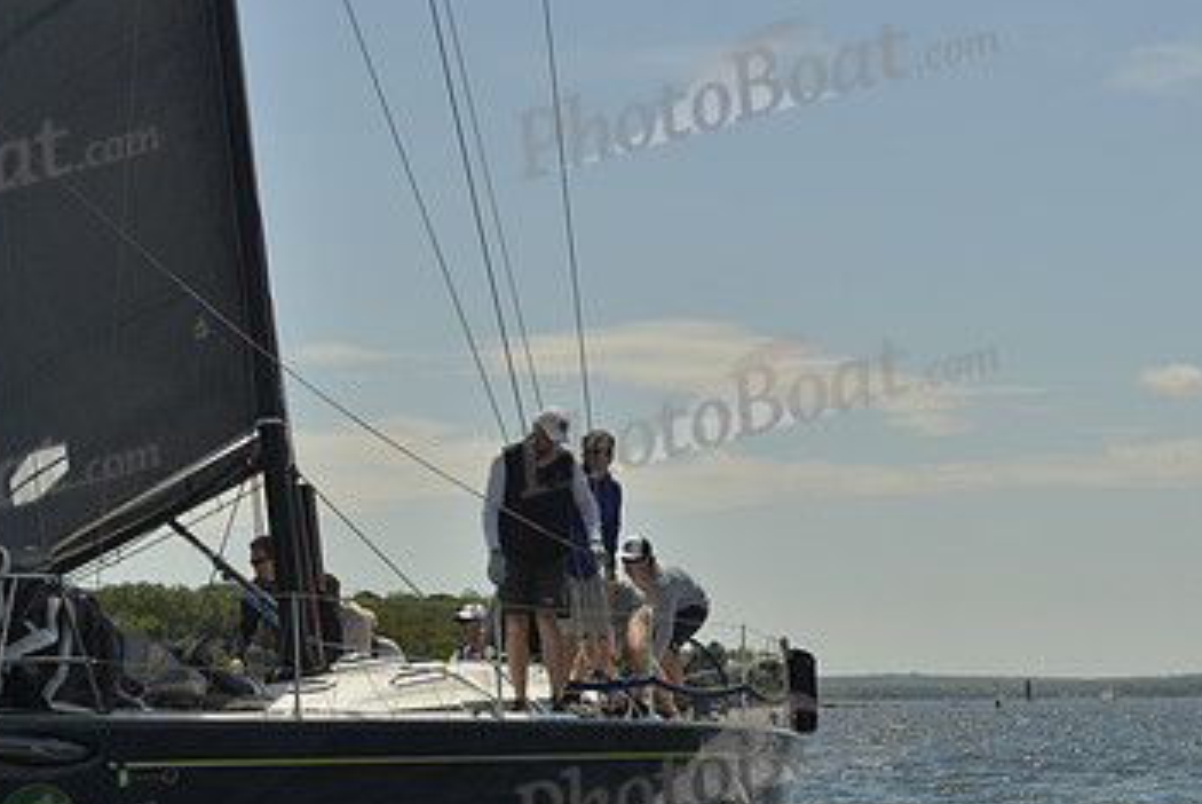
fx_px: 3876
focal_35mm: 116
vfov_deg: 11.8
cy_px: 634
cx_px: 340
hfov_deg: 17.6
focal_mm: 70
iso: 280
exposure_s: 1/1600
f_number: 9
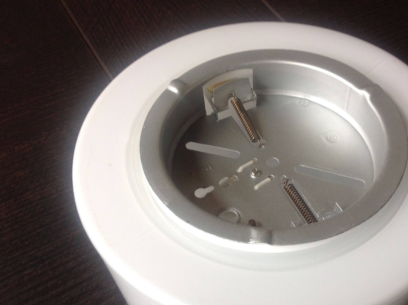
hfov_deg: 40.2
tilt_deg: -55.1
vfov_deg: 30.6
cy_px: 200
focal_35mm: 47
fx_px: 553
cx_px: 256
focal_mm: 4.28
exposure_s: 1/30
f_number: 2.4
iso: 50
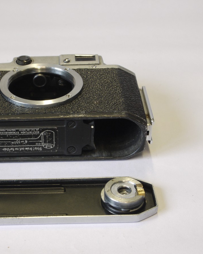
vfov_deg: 21.5
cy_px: 127
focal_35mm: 89
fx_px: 668
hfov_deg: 17.1
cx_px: 41
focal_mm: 34
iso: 400
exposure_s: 1/15
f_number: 11
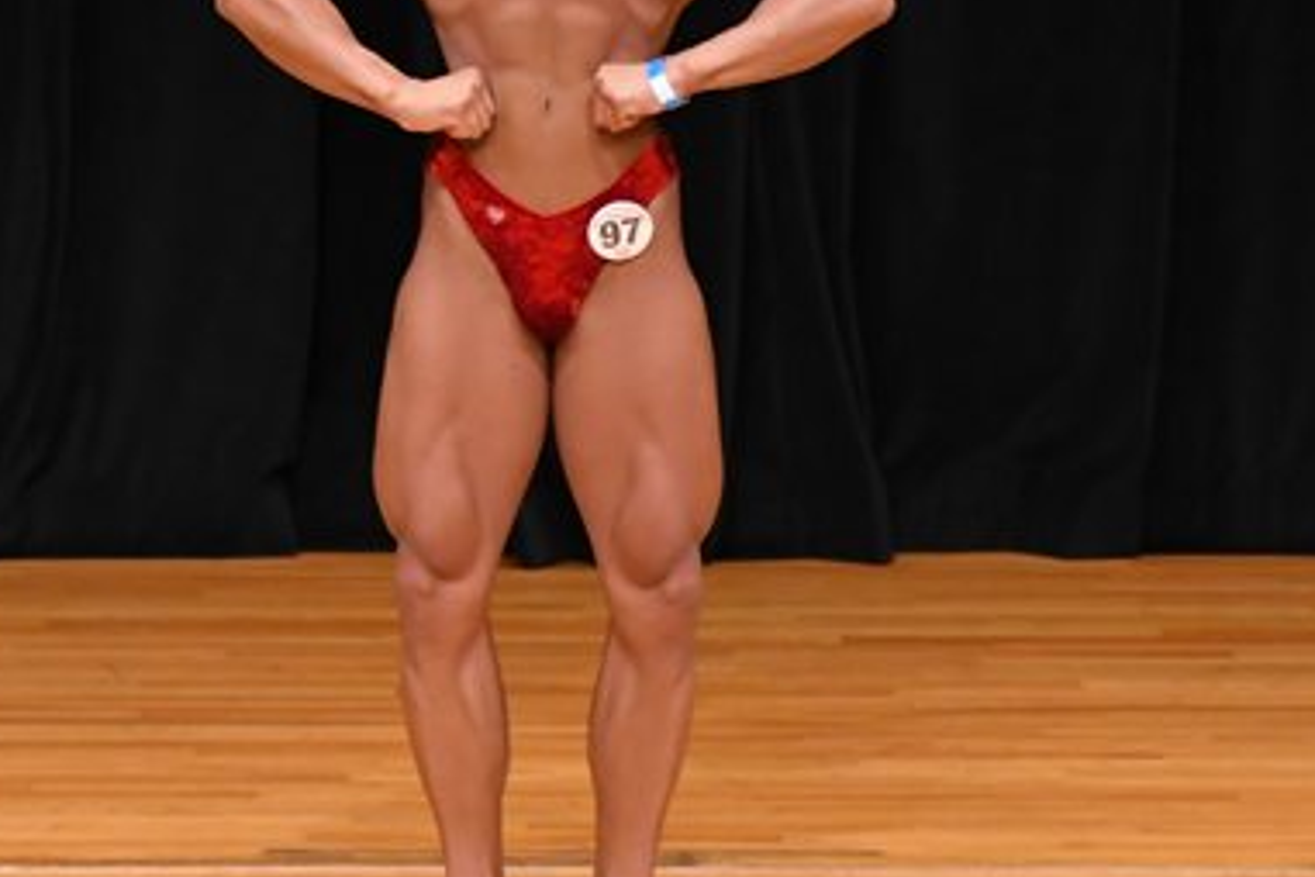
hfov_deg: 3.8
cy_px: 256
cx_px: 513
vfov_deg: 2.5
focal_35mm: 549
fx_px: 20052
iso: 3200
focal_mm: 180
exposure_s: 1/400
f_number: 5.6
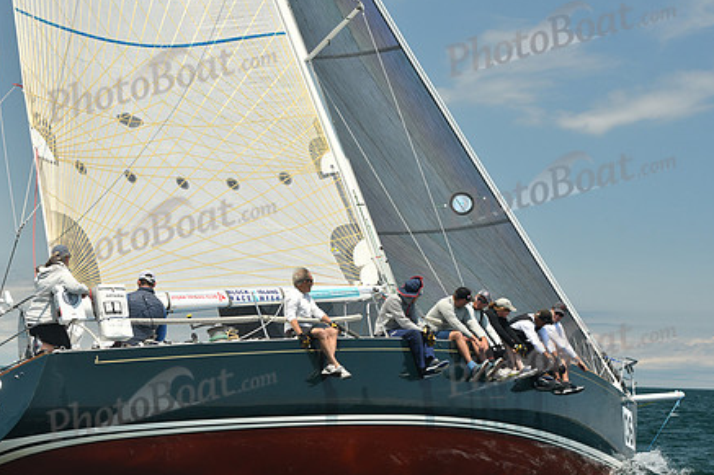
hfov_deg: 21.9
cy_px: 293
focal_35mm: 93
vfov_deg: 14.7
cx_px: 363
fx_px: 1844
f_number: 6.3
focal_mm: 70
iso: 320
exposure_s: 1/640
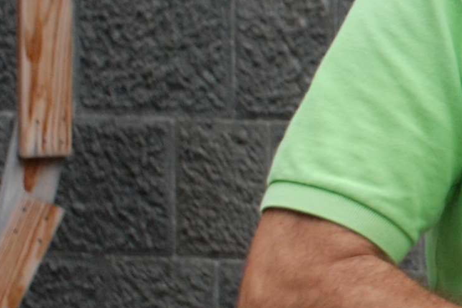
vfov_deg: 4.4
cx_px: 1060
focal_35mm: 313
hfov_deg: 6.3
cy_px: 87
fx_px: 4016
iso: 320
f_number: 4.5
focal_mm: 40
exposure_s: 1/500
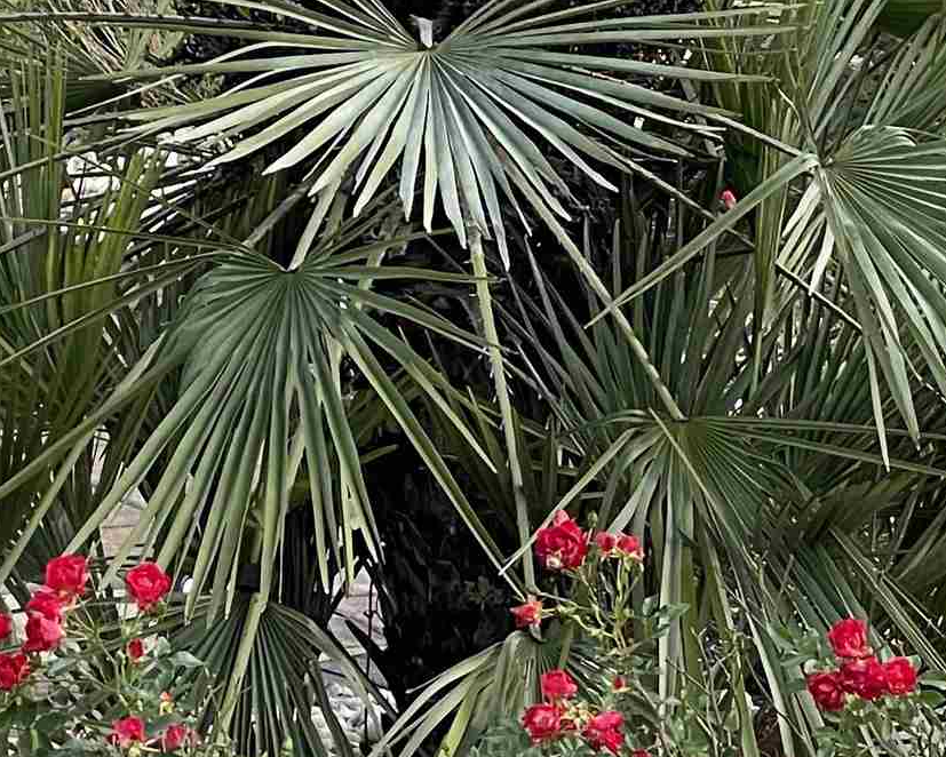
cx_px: -538
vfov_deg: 6.6
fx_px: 6497
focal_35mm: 232
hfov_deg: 8.1
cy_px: -149
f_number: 2.2
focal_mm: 7.5
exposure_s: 1/416
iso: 20
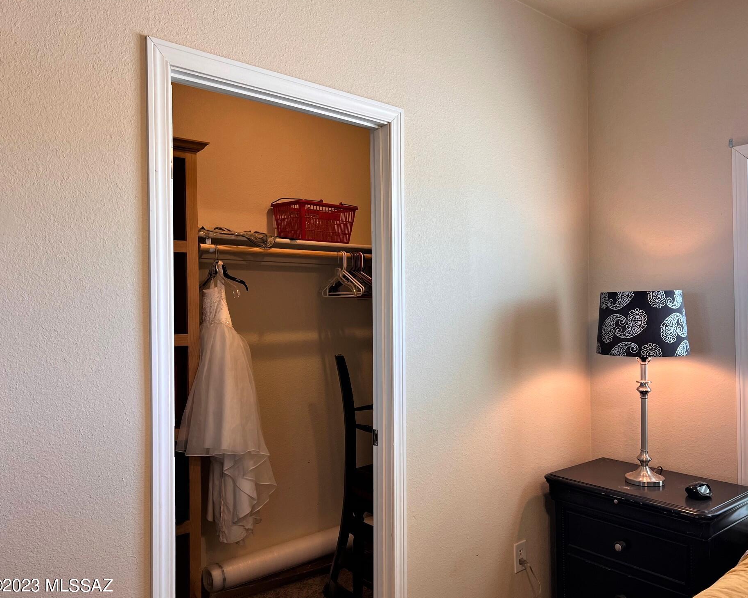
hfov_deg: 62.1
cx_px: 400
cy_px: 304
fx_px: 620
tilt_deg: -0.8
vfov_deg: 51.5
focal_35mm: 28
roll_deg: +0.6
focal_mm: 5.7
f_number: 1.5
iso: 80
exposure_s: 1/120
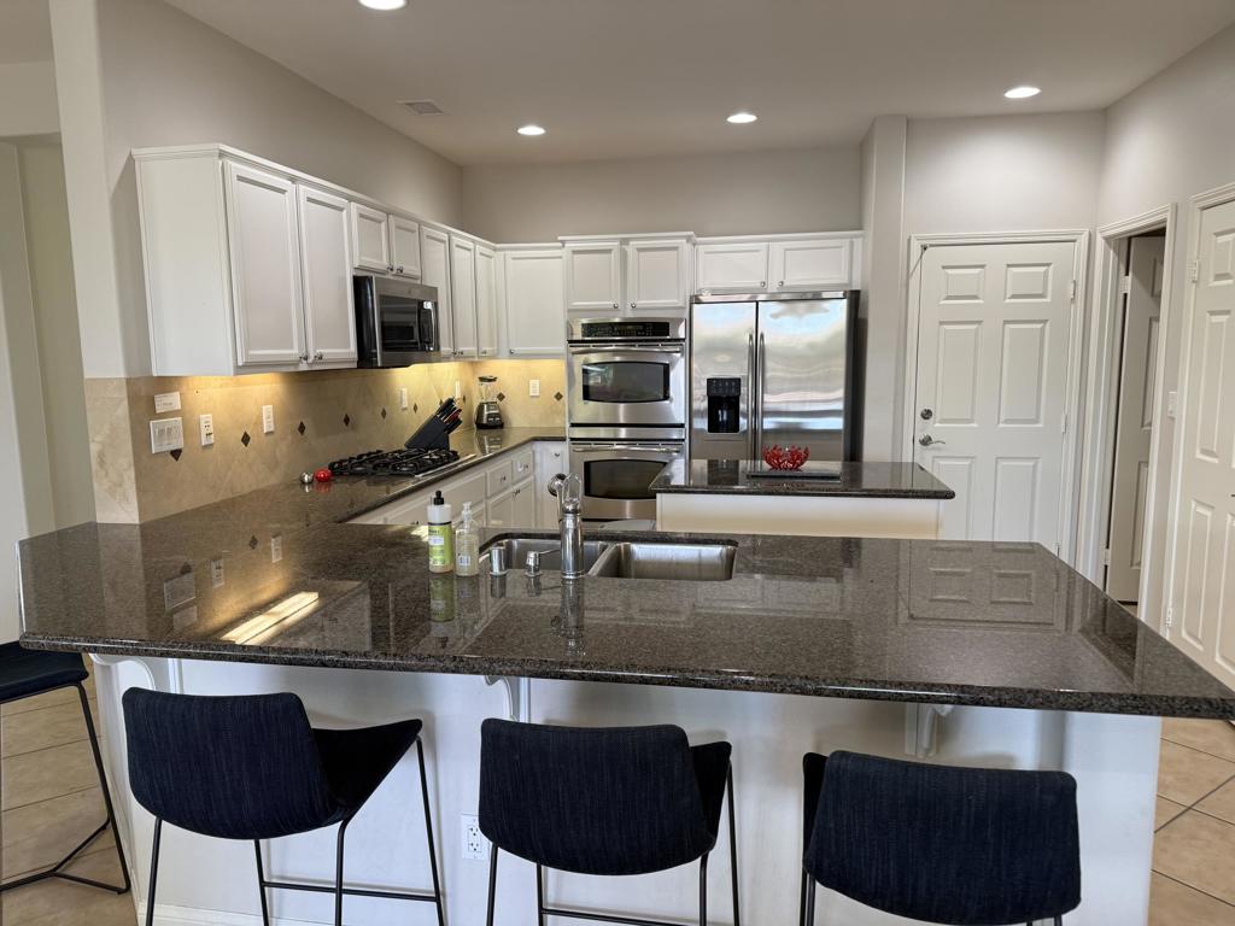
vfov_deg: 56.8
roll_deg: +1.6
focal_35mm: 24
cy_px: 463
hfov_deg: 71.6
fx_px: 856
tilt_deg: -7.4
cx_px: 618
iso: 160
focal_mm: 6.76
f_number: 1.78
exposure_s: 1/120
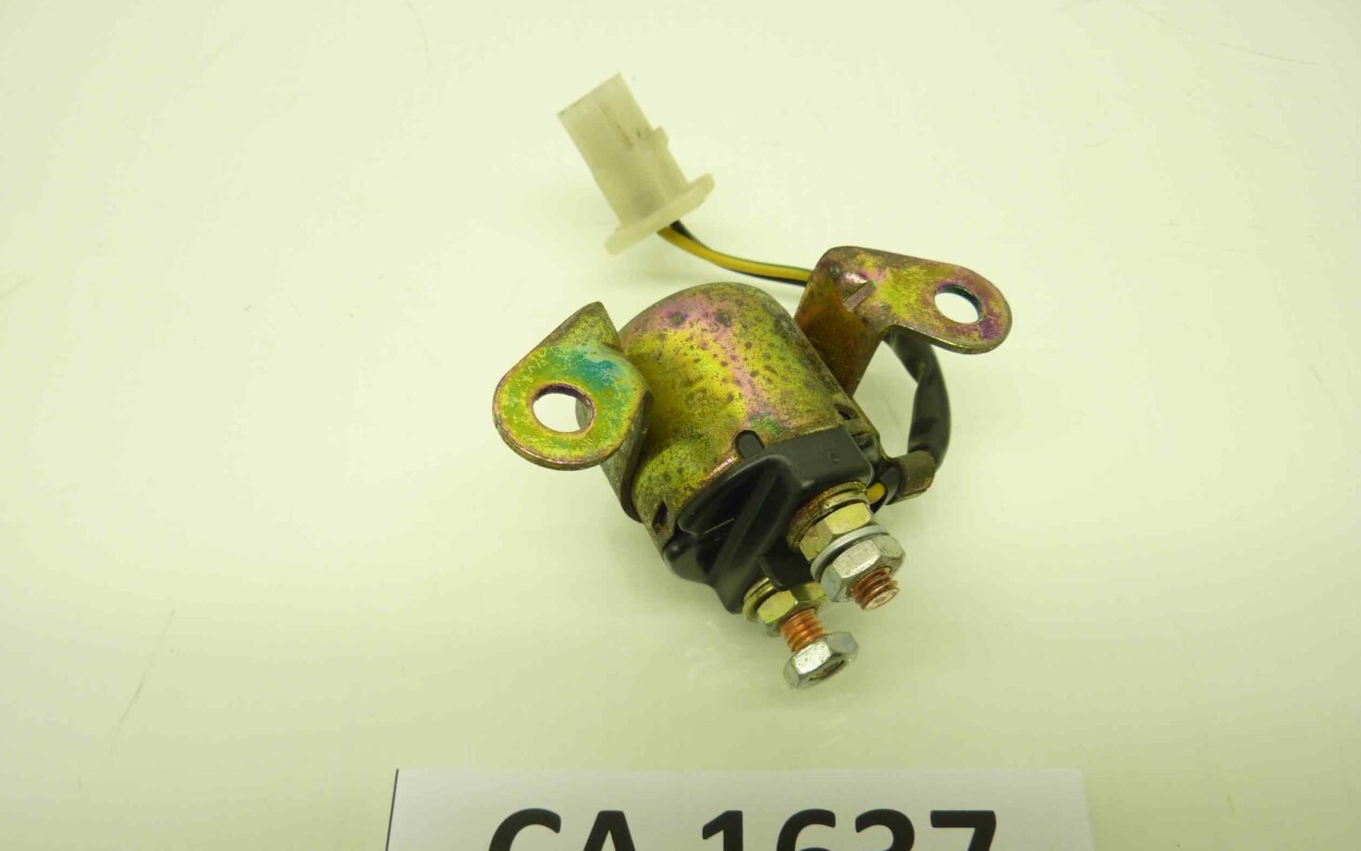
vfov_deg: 45.8
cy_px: 500
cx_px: 680
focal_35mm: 27
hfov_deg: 68.4
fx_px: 1001
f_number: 3.3
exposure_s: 1/25
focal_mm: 4.1
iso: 80
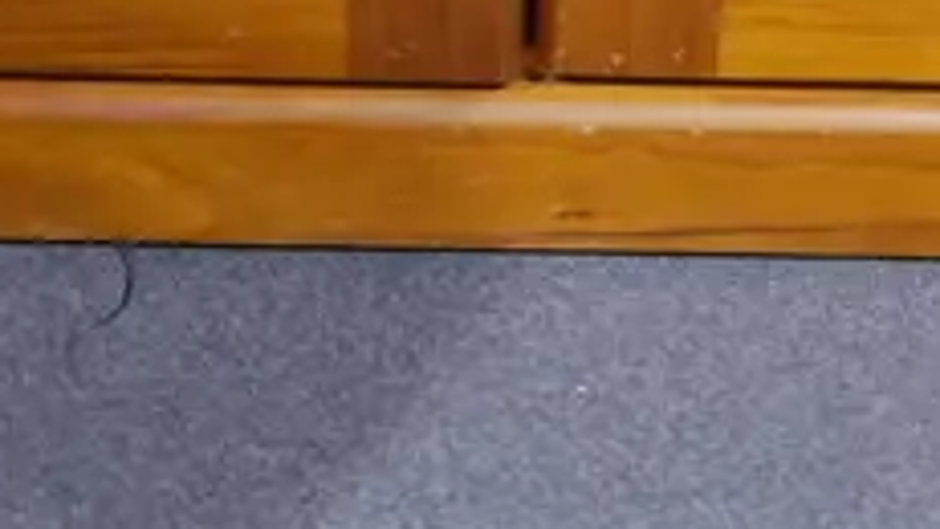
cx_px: 330
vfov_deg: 6.0
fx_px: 4811
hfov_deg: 11.1
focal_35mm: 193
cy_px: -785
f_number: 4.5
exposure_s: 1/60
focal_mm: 20
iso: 1250
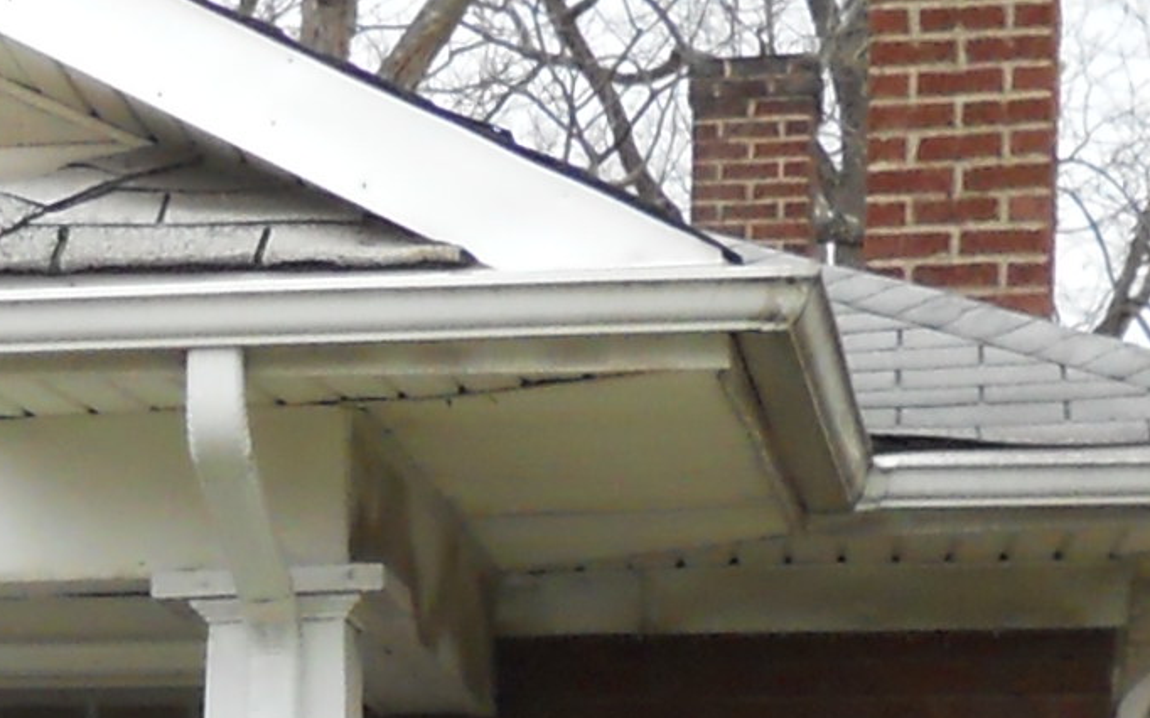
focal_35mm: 174
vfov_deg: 7.3
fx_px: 5452
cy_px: 1379
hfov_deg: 11.6
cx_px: -455
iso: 160
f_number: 2.7
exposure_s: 1/250
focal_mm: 5
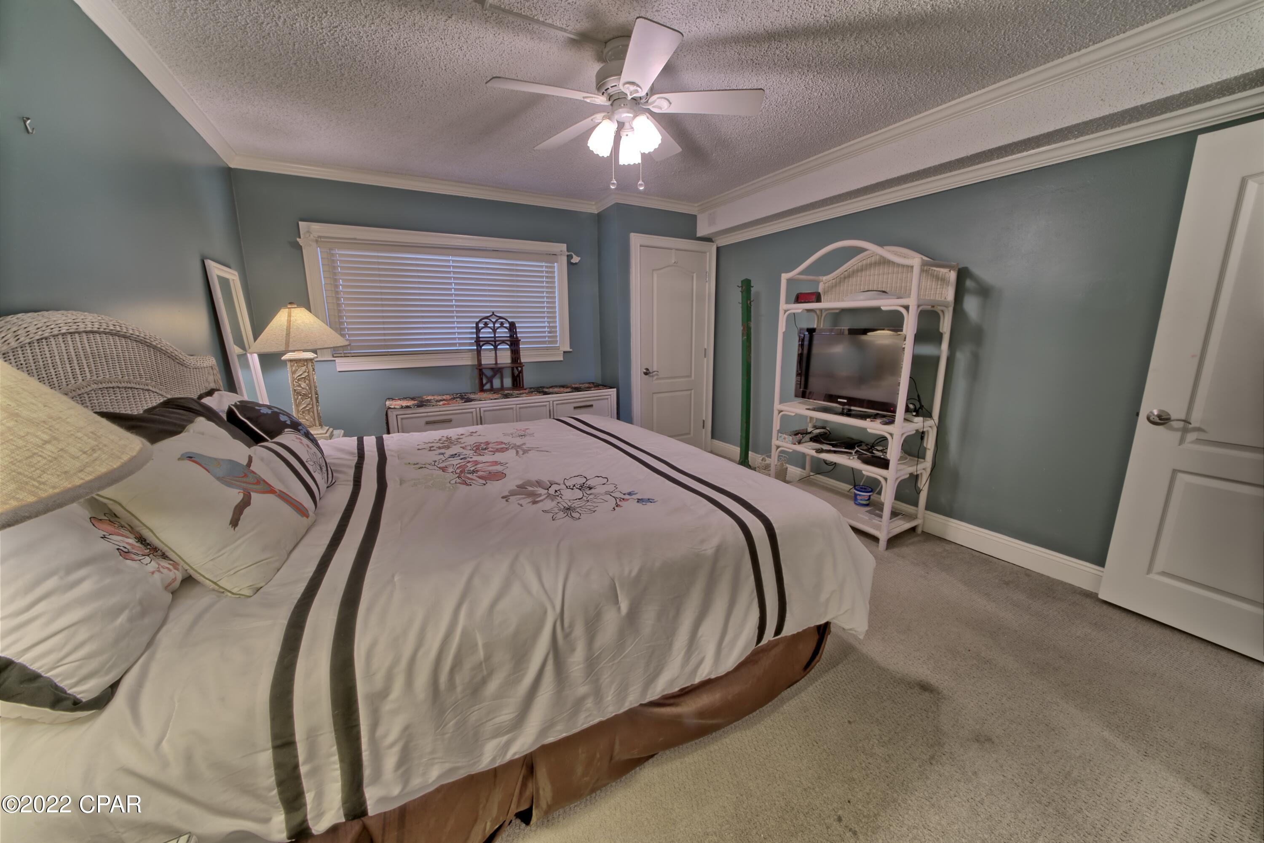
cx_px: 632
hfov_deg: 112.6
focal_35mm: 12
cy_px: 422
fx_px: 421
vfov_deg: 90.0
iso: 200
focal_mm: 12
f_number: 19
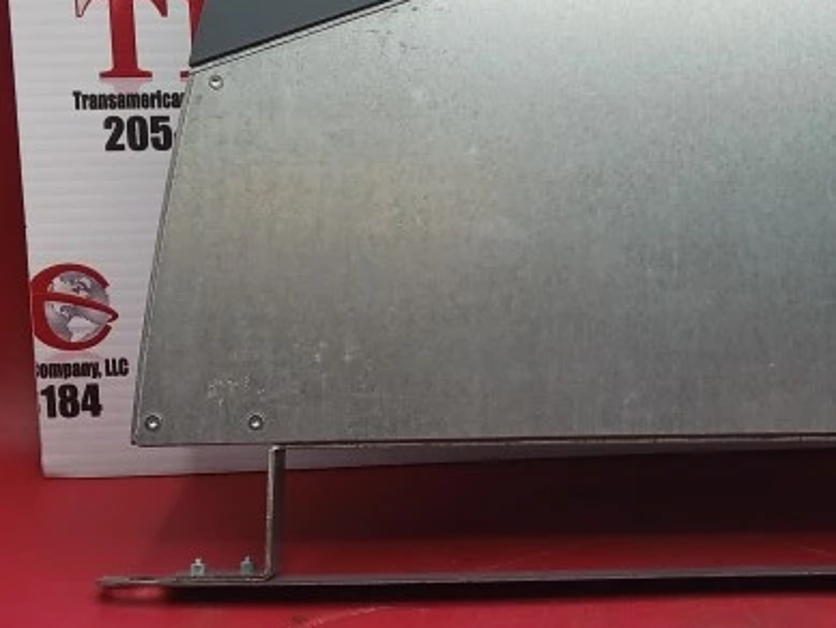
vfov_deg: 20.7
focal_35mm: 71
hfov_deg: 26.9
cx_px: 671
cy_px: 202
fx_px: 1715
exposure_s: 1/100
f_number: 1.8
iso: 25
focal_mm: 4
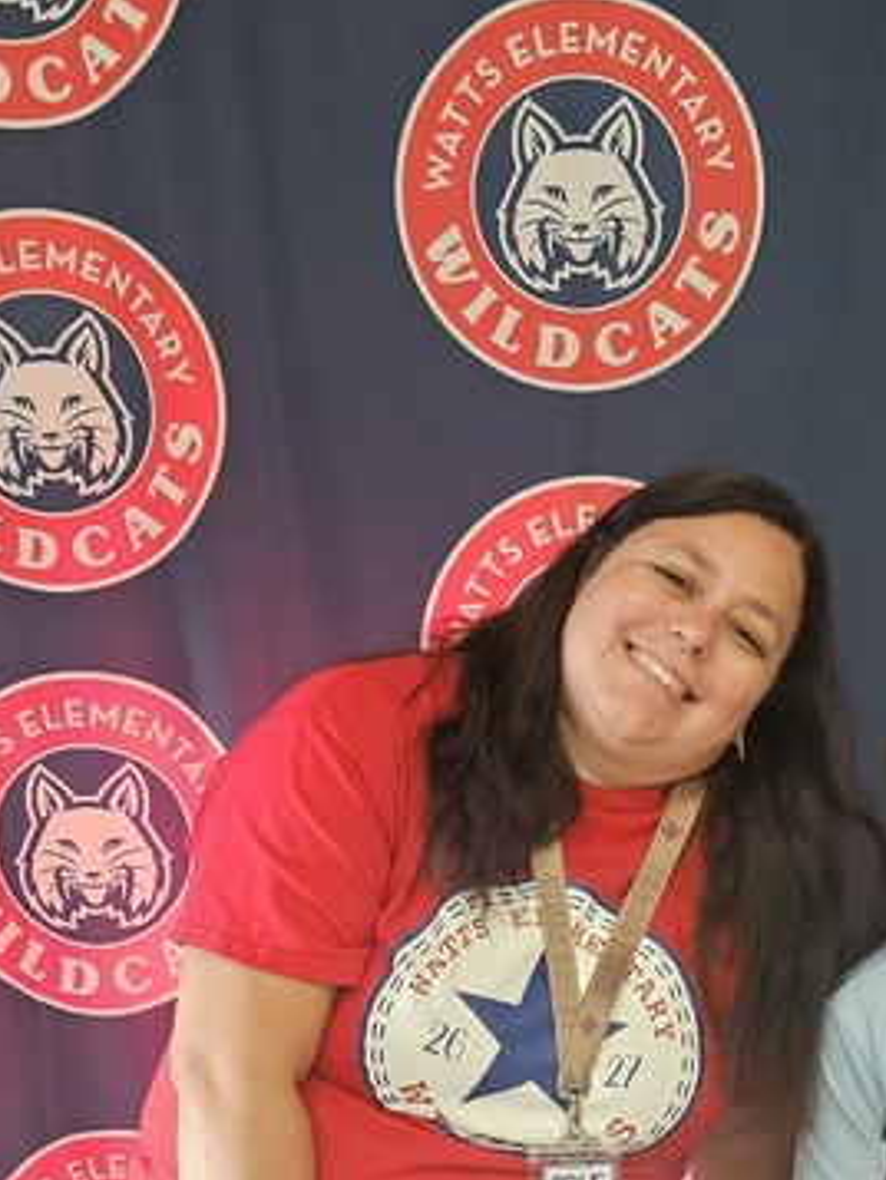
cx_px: 628
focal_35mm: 66
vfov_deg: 28.6
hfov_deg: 22.1
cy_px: 975
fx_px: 2251
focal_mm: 5.4
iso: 800
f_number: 1.8
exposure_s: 1/120
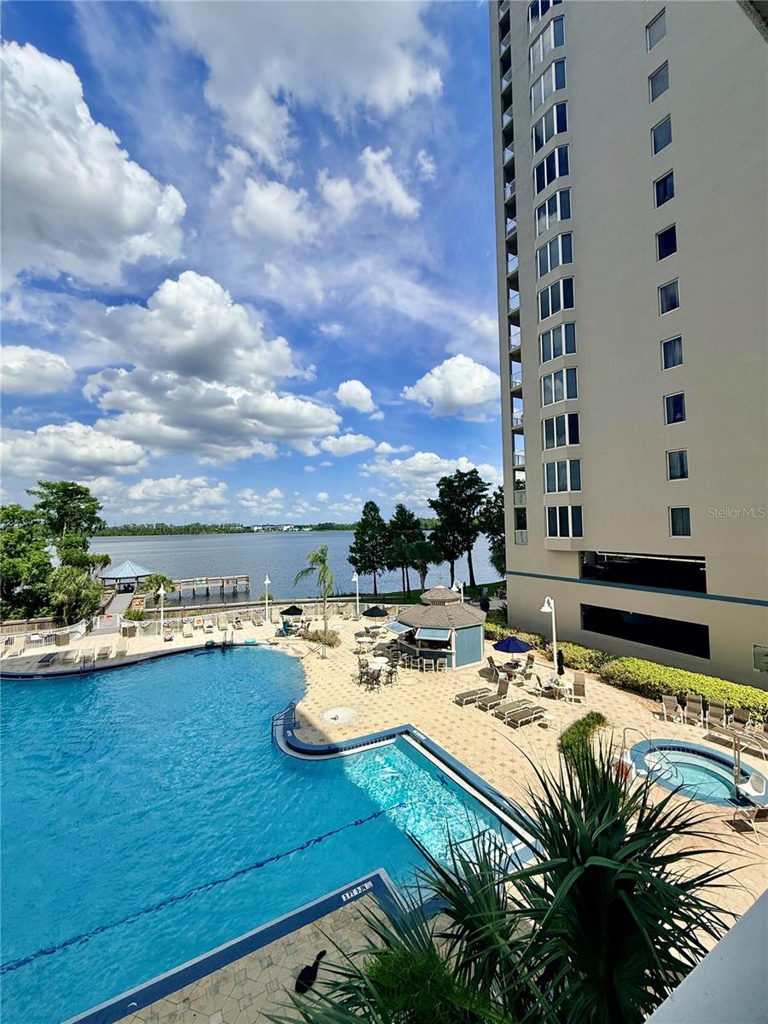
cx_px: 384
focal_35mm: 14
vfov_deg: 102.1
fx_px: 414
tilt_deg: +4.4
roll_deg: +0.7
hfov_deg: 85.7
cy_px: 512
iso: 50
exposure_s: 1/4425
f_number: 2.2
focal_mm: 2.22
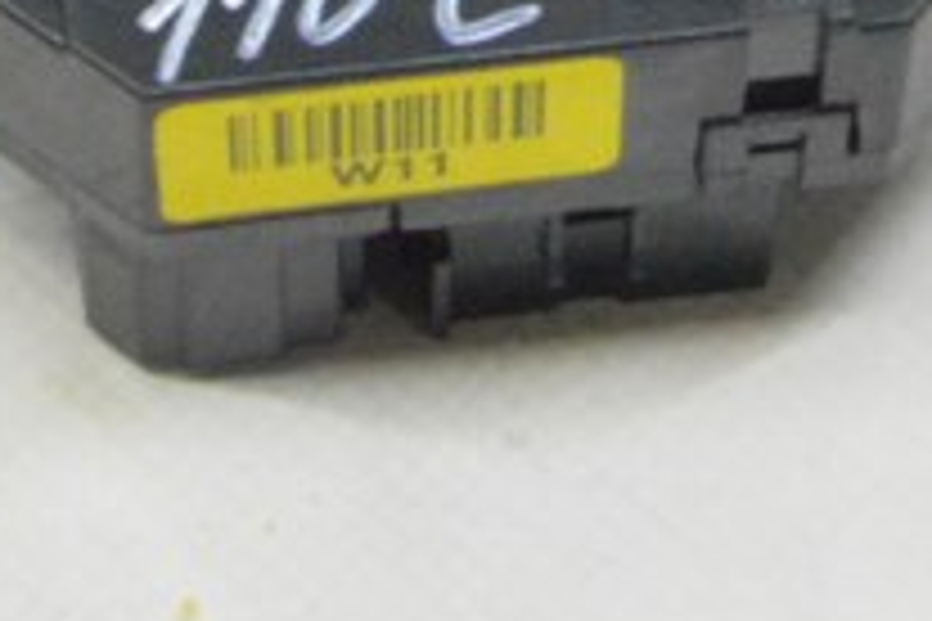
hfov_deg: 7.3
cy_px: -587
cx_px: 441
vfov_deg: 4.8
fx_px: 7300
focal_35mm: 282
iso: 6400
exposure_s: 1/15
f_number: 20
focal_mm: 38
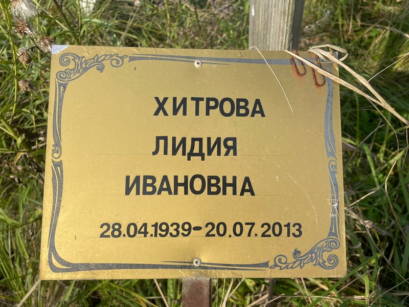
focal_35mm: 26
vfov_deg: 53.1
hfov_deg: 67.3
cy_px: 154
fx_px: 307
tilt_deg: -43.5
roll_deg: +14.7
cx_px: 204
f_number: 1.6
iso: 32
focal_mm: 4.2
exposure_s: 1/3300
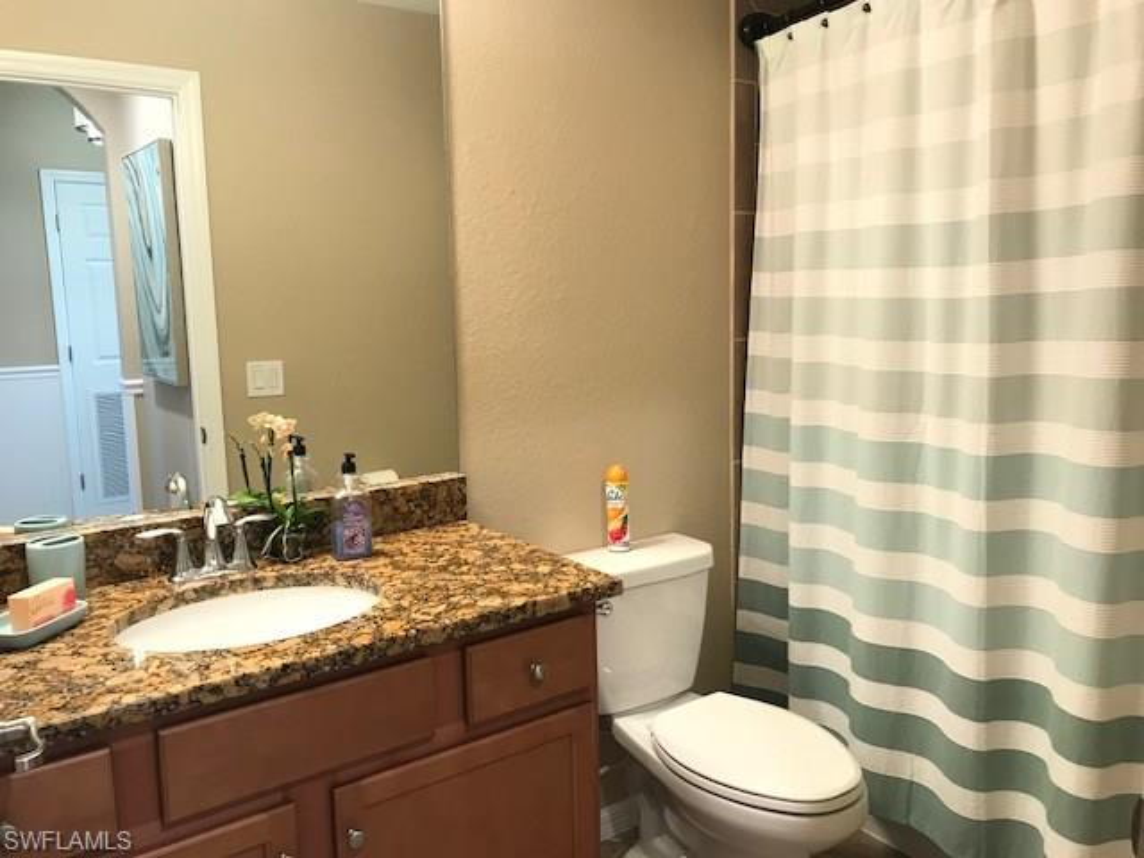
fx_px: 925
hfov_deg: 63.4
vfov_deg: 49.7
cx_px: 572
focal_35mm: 28
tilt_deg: -7.7
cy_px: 429
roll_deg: +1.8
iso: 50
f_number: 1.8
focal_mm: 3.99
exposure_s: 1/15
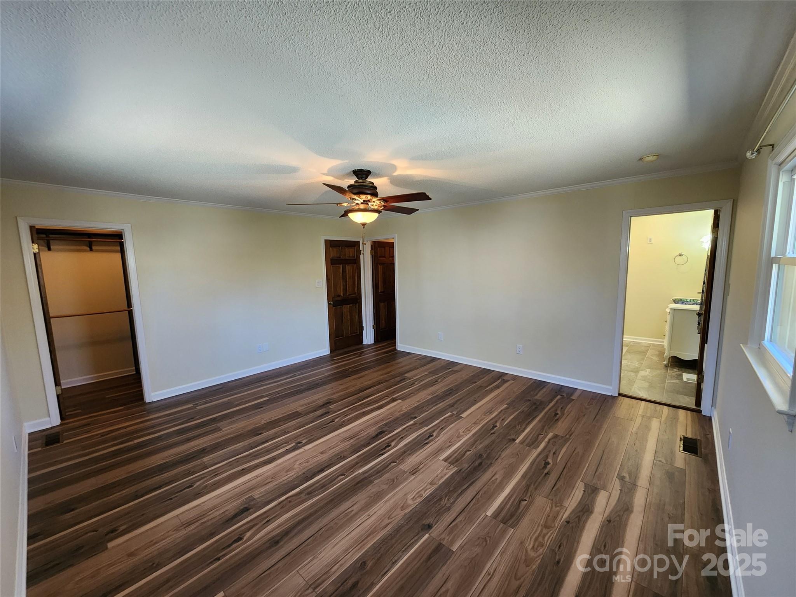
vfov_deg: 89.9
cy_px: 298
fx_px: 299
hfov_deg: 106.2
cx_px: 398
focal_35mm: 13
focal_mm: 2.2
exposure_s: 1/60
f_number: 2.2
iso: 250
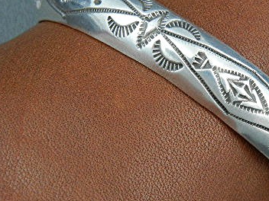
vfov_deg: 10.6
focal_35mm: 140
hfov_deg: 14.0
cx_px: 201
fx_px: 1088
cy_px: 96
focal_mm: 13.9
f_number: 4.3
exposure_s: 1/15.6
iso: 400
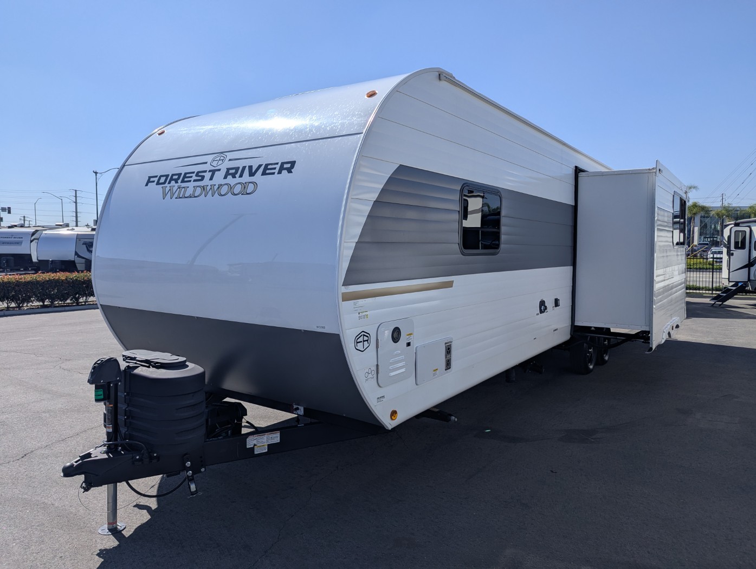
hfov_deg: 71.5
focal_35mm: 24
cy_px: 284
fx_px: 525
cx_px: 378
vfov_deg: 56.9
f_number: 1.85
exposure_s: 1/4717
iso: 48
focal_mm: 6.81
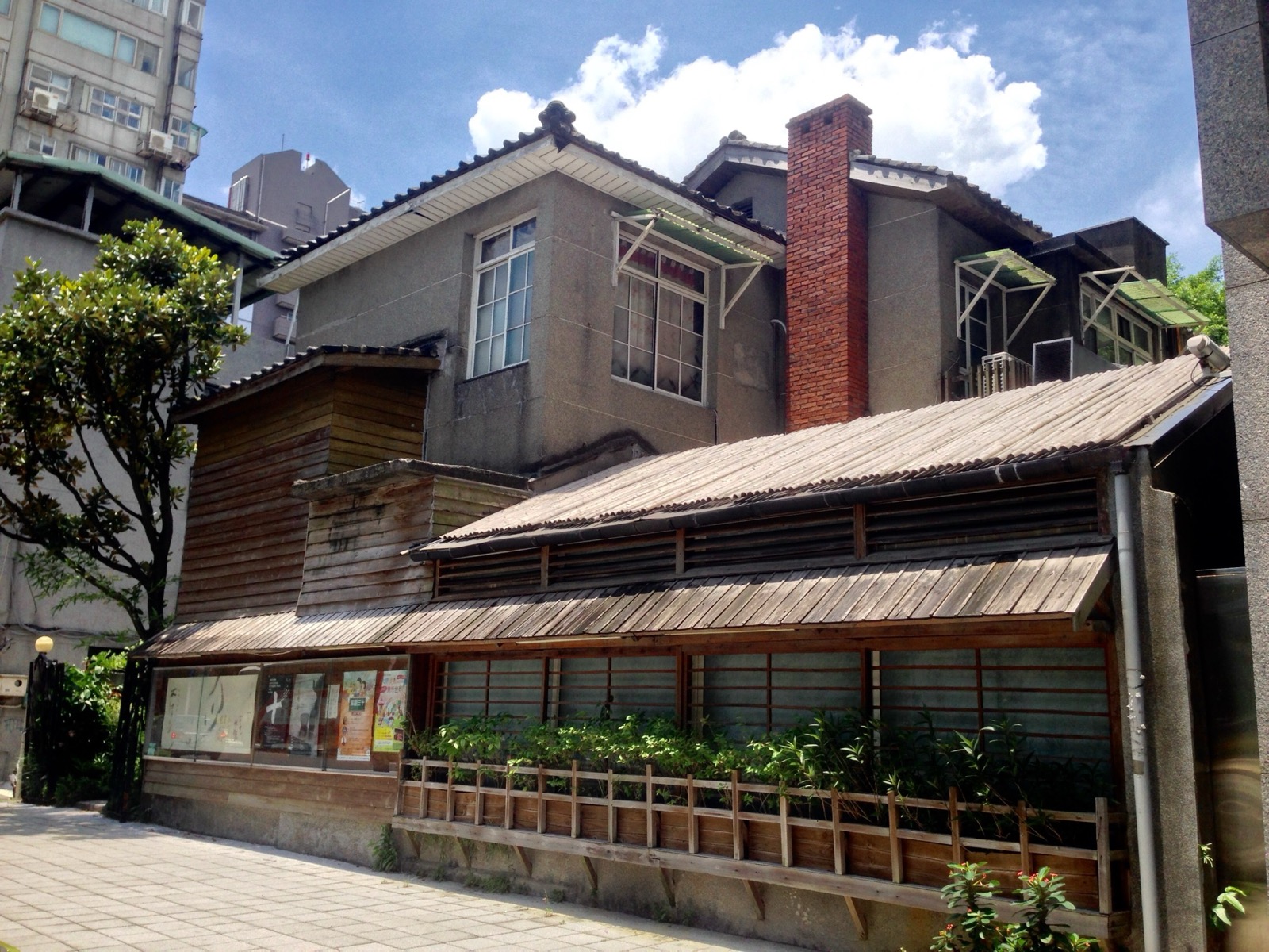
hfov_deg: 55.4
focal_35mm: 33
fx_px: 1210
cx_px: 634
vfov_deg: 42.9
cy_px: 476
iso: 50
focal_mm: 4.12
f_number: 2.4
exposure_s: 1/847
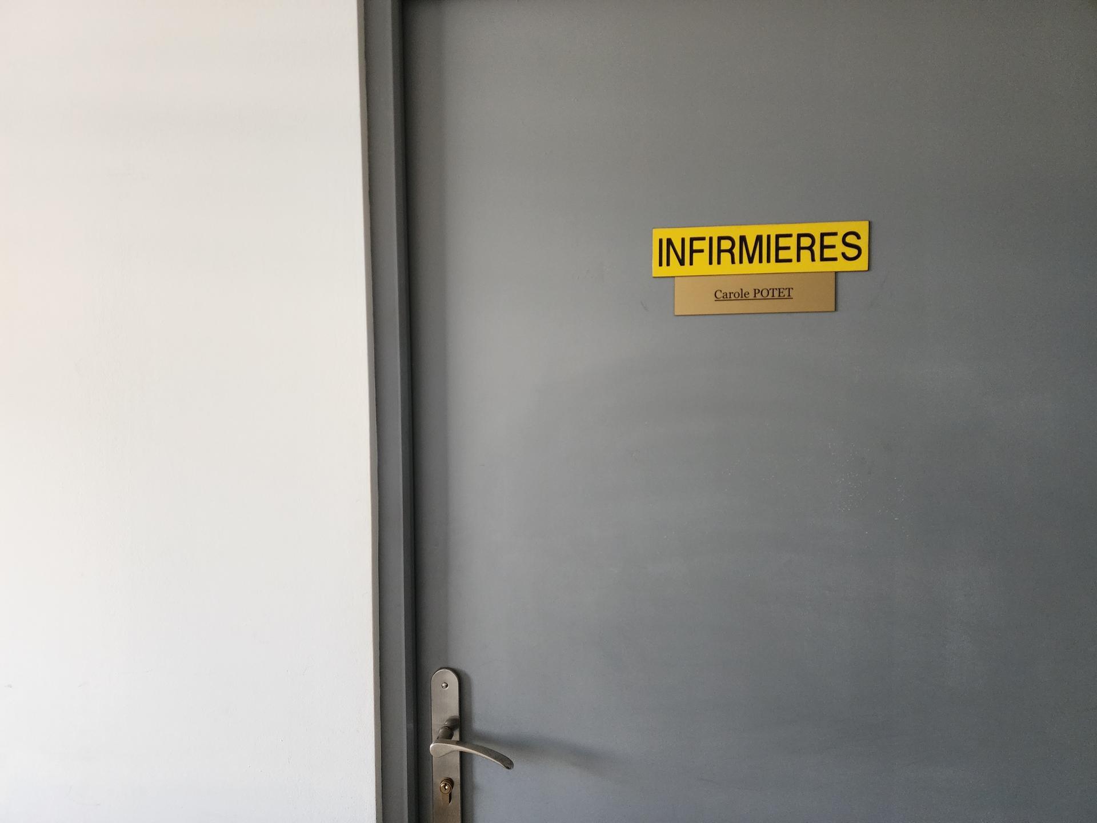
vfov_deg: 58.9
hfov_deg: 73.9
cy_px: 412
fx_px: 729
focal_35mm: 23
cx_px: 548
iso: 320
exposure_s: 1/120
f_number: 1.8
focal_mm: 6.4
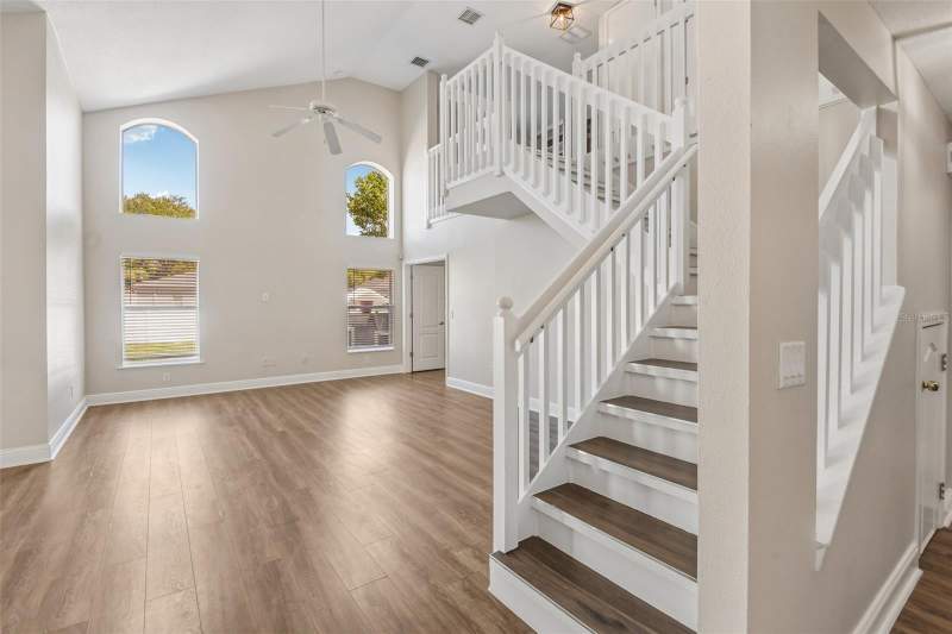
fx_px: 423
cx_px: 476
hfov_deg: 96.7
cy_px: 317
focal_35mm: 16
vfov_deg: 73.7
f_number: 8
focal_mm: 16
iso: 400
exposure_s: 1/50
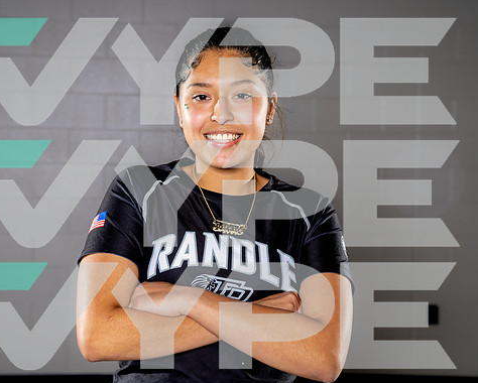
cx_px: 203
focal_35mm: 70
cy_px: 194
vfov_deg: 21.9
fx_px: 991
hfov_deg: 27.1
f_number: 5.6
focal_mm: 61
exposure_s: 1/250
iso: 320
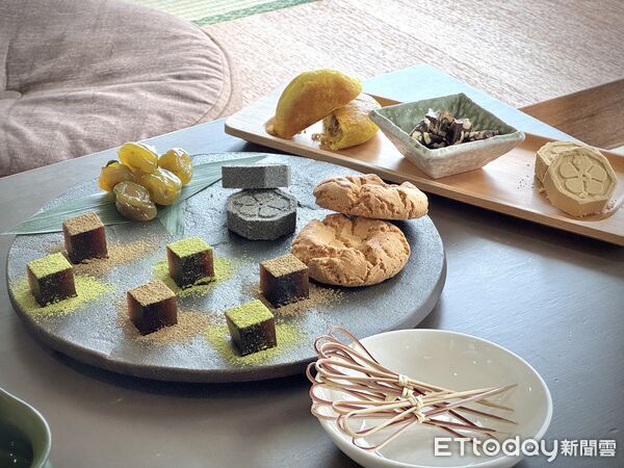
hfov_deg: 25.3
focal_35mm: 77
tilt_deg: -28.7
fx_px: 1388
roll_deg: -0.6
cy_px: 234
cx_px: 312
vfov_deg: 19.1
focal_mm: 9
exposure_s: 1/120
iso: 125
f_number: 2.8
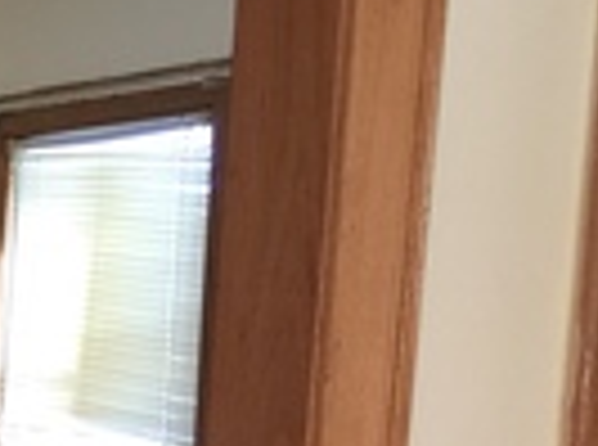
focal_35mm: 140
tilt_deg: -11.1
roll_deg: -0.2
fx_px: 2412
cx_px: -499
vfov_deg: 9.8
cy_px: 910
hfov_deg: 12.8
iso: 40
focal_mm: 4.15
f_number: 2.2
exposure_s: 1/30
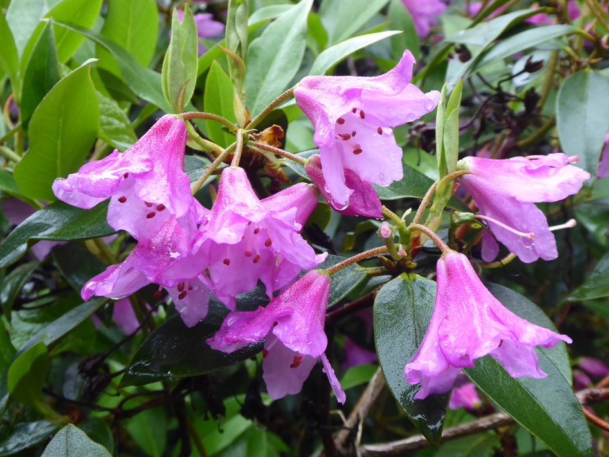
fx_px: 932
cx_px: 325
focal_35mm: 53
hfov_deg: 36.2
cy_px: 228
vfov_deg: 27.5
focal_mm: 8.4
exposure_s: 1/60
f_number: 4
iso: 200
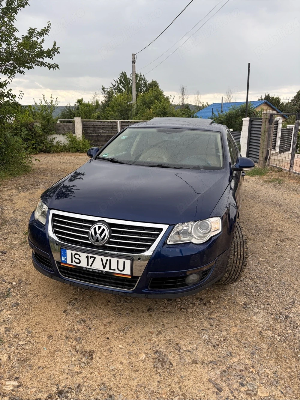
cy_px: 200
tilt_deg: -14.4
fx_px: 301
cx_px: 150
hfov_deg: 53.0
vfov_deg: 67.3
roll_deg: -0.4
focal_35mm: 26
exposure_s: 1/581
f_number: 1.6
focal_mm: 5.96
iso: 50
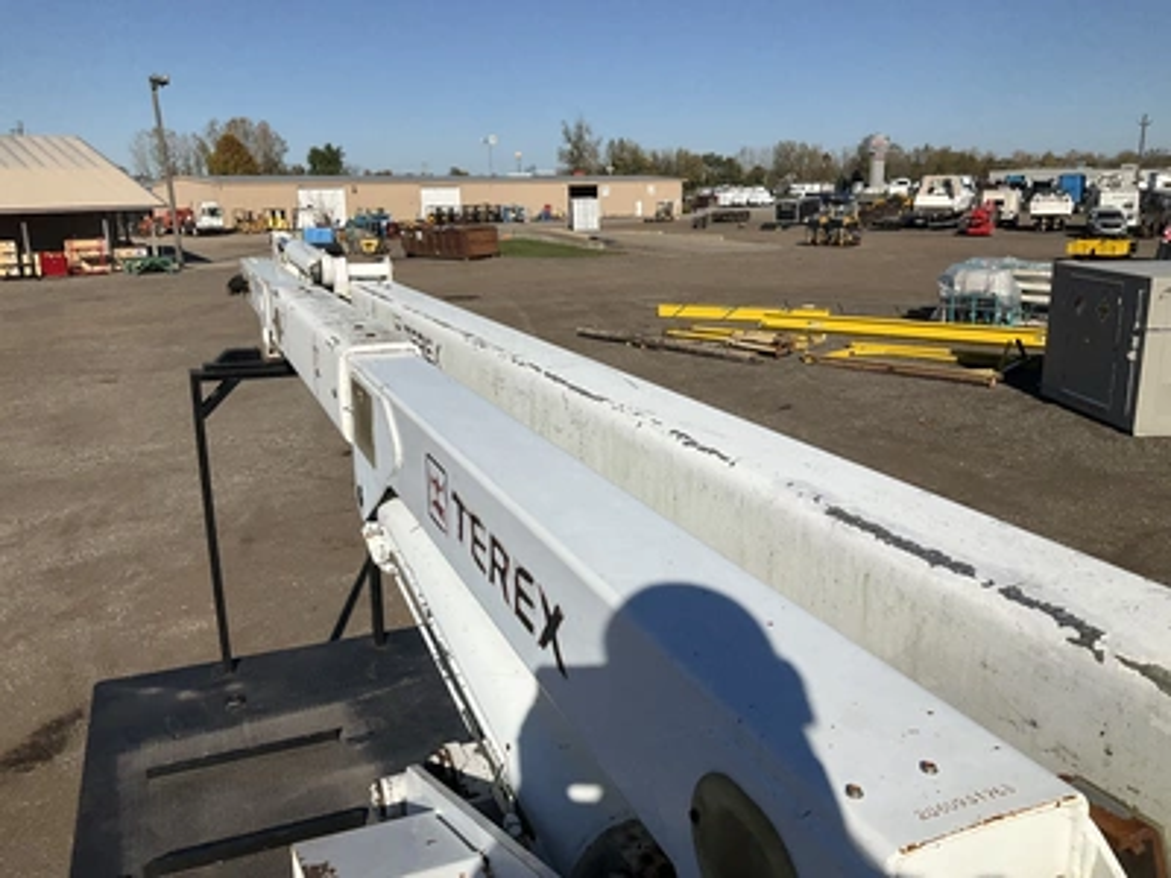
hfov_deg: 61.7
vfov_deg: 48.2
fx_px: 981
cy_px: 439
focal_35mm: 29
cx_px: 586
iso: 25
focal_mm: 3
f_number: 1.8
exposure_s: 1/4405
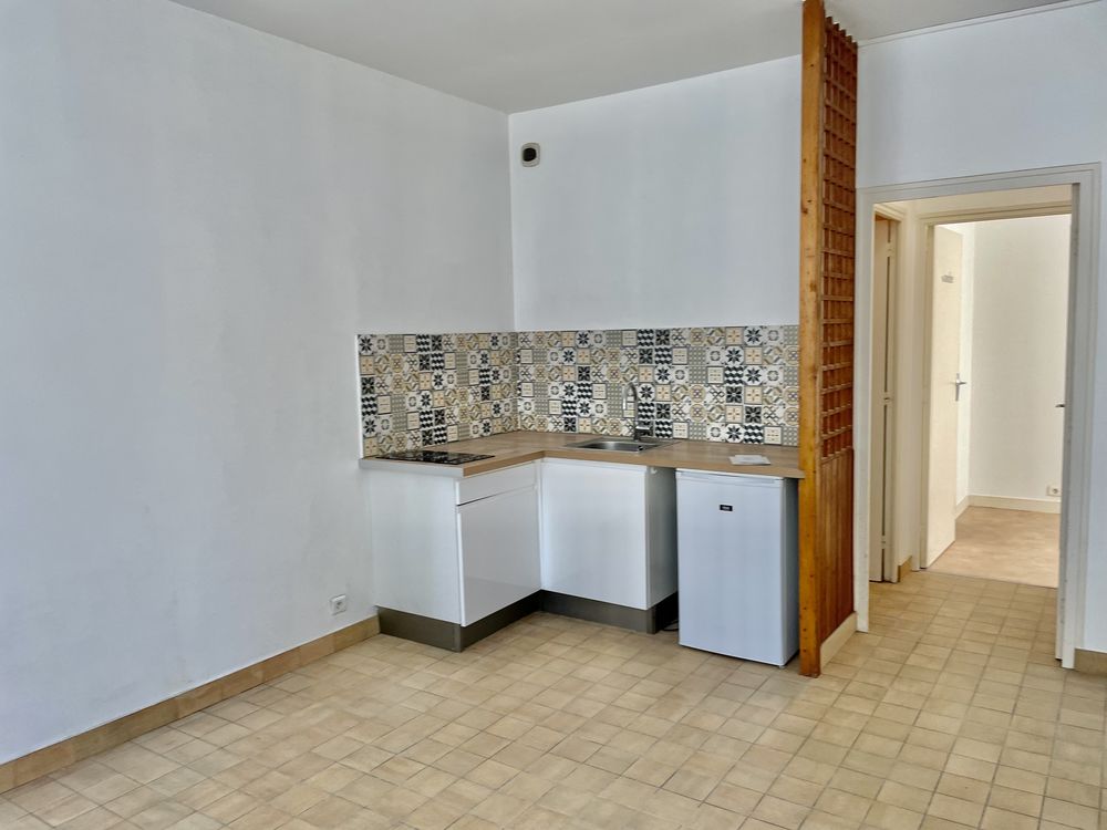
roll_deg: +2.4
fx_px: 831
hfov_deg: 67.3
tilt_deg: -5.6
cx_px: 554
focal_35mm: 26
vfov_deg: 53.1
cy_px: 415
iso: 80
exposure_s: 1/100
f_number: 1.6
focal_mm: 4.2
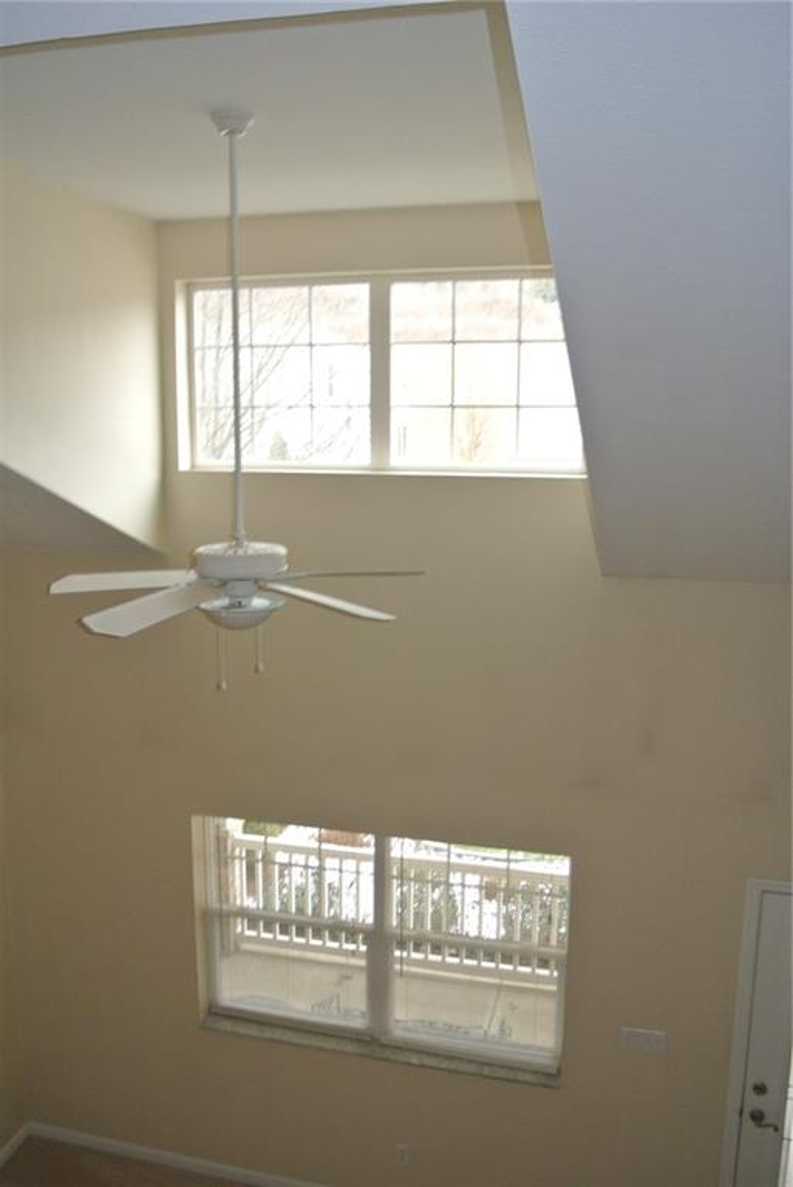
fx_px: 990
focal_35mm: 30
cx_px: 396
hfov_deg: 43.7
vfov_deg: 61.9
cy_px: 594
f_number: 3.5
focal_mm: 11.4
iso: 320
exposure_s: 1/60
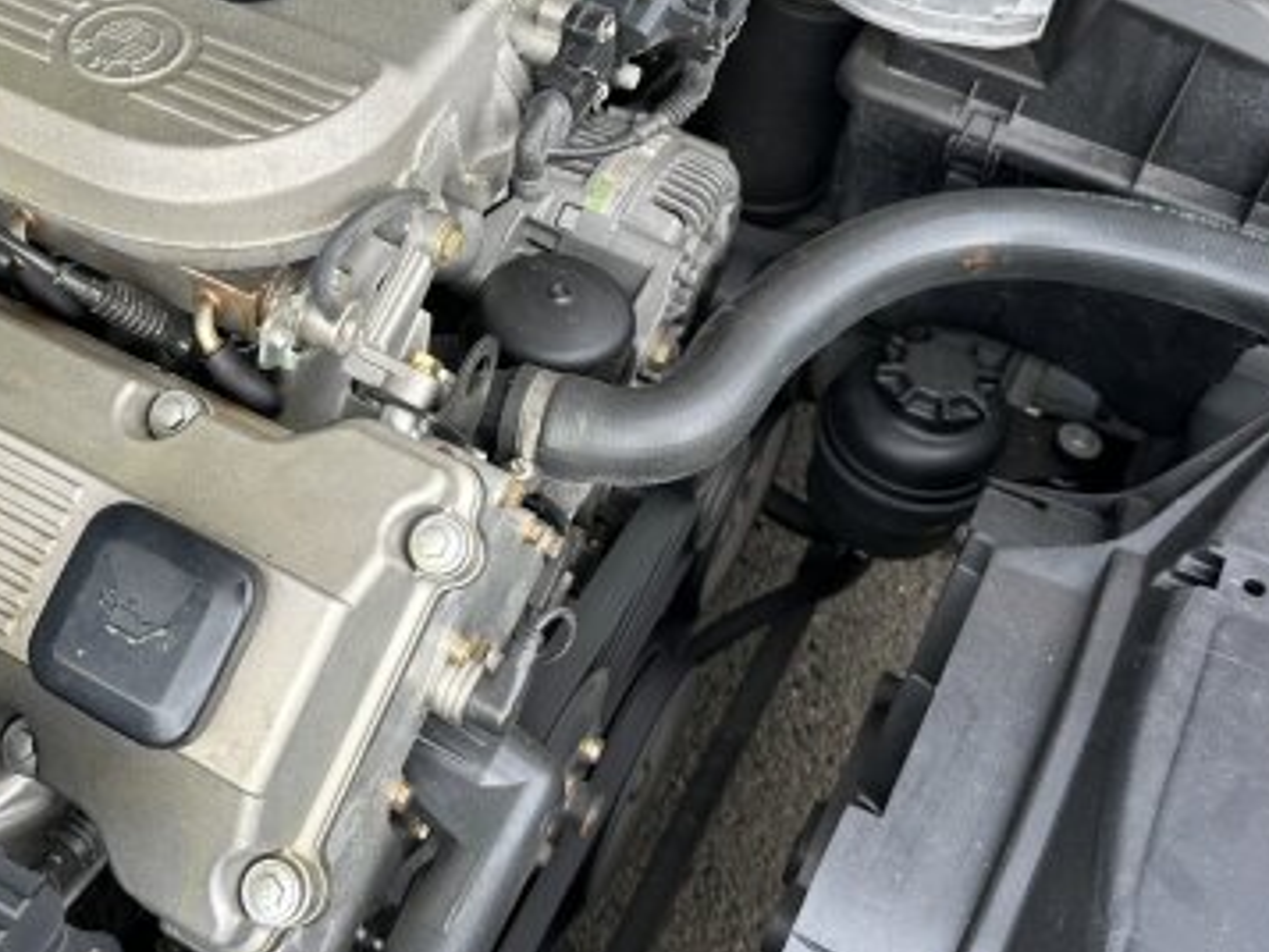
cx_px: 352
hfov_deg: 42.8
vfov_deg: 33.4
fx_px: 1577
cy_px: 327
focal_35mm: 43
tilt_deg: -49.1
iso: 80
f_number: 1.78
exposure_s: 1/348
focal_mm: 6.86
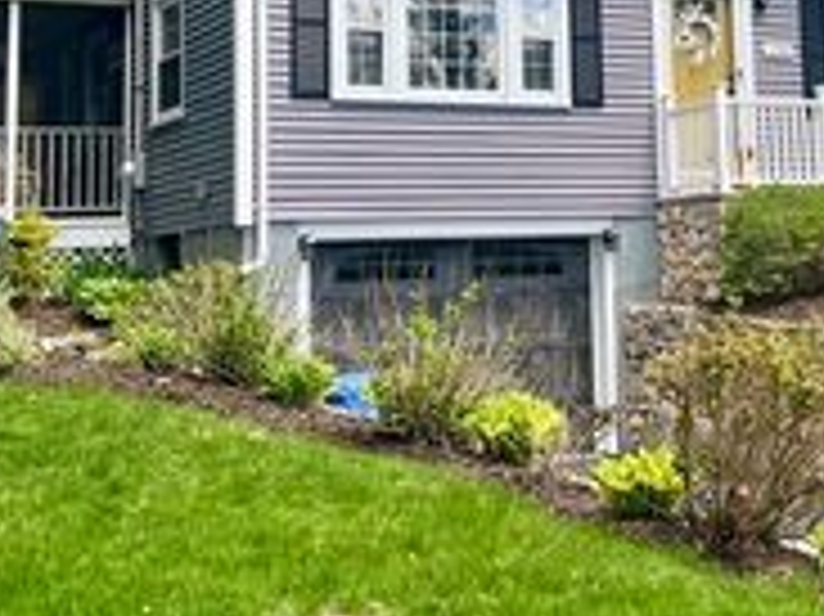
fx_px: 1689
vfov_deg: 20.2
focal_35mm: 71
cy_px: 29
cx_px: 621
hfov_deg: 27.0
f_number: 1.5
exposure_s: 1/924
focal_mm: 5.7
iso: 50
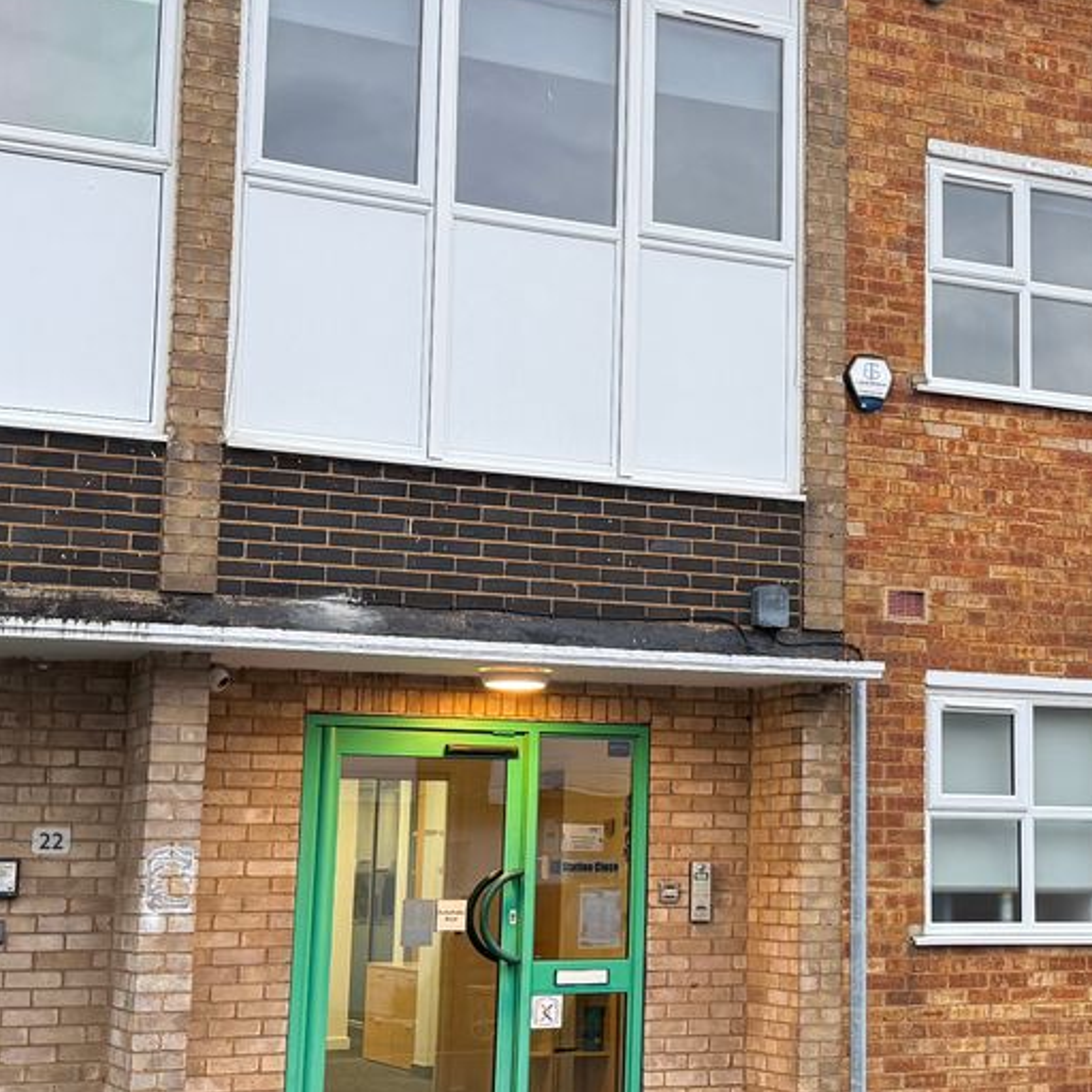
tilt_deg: +8.6
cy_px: 558
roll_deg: -0.4
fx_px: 1642
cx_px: 872
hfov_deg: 35.6
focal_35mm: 46
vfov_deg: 36.8
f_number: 1.78
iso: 200
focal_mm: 6.76
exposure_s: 1/81
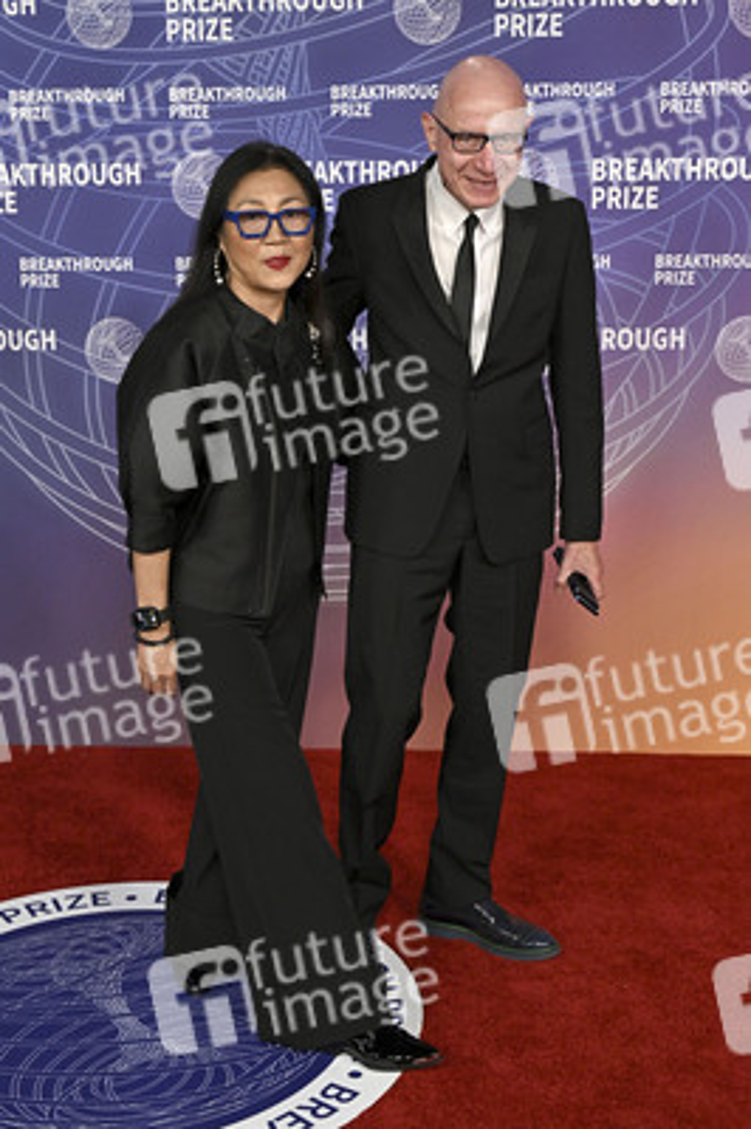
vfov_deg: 41.9
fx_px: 1473
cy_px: 564
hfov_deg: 28.6
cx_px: 376
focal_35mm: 47
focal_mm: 47
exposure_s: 1/320
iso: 2000
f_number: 4.5
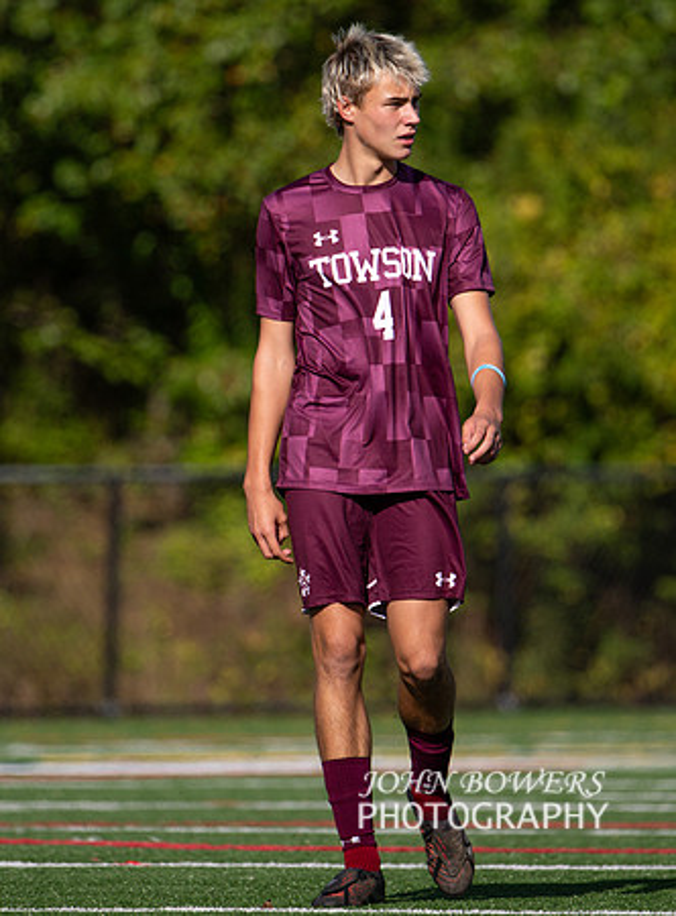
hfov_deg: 2.0
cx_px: 339
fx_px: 19248
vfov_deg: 2.7
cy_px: 347
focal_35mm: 731
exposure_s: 1/1600
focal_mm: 400
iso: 140
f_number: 4.5
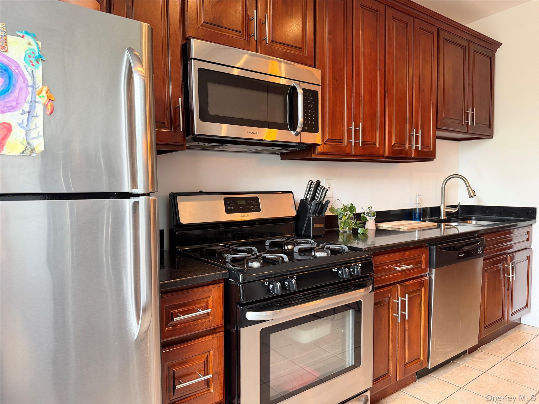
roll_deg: +0.7
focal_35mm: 24
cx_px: 270
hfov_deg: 71.6
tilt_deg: -1.8
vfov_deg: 56.8
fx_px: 374
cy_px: 202
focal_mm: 6.76
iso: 250
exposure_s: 1/60
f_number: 1.78
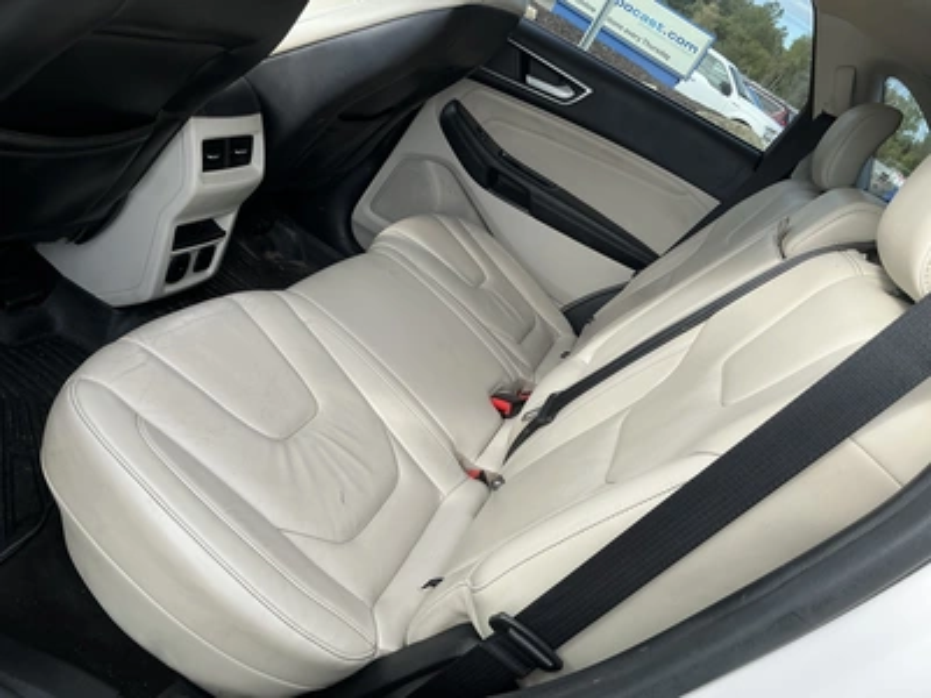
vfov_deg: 49.7
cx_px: 466
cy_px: 349
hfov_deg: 63.4
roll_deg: -33.2
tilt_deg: -23.7
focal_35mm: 28
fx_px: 753
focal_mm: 3
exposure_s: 1/333
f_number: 1.8
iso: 25
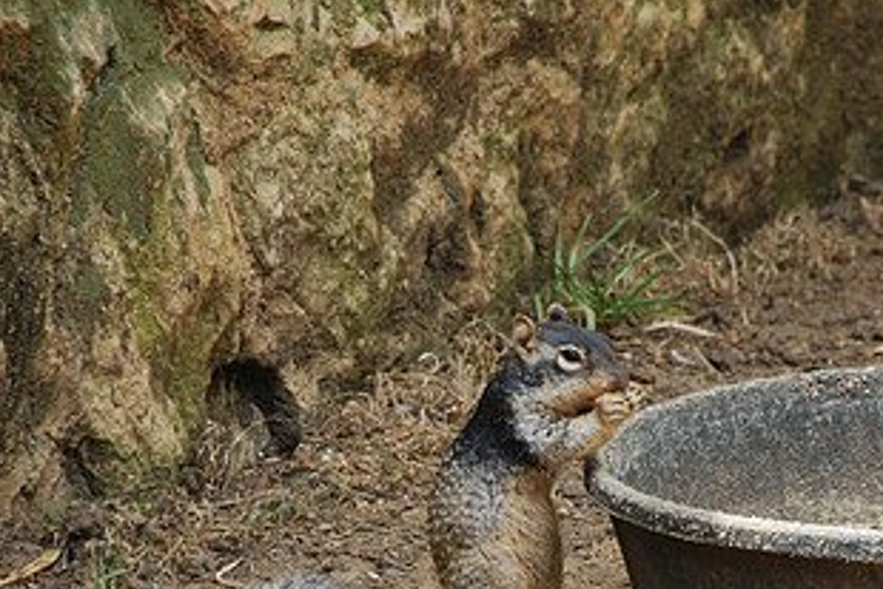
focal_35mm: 758
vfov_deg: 1.8
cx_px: 490
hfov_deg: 2.7
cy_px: 487
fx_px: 18600
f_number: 6.3
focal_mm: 270
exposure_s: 1/400
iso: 400
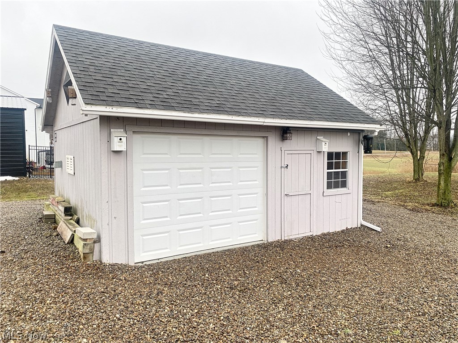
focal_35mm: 26
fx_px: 344
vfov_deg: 53.1
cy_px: 172
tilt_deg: -2.7
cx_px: 229
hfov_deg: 67.3
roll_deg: +0.1
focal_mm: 4.25
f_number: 1.8
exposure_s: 1/281
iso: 32
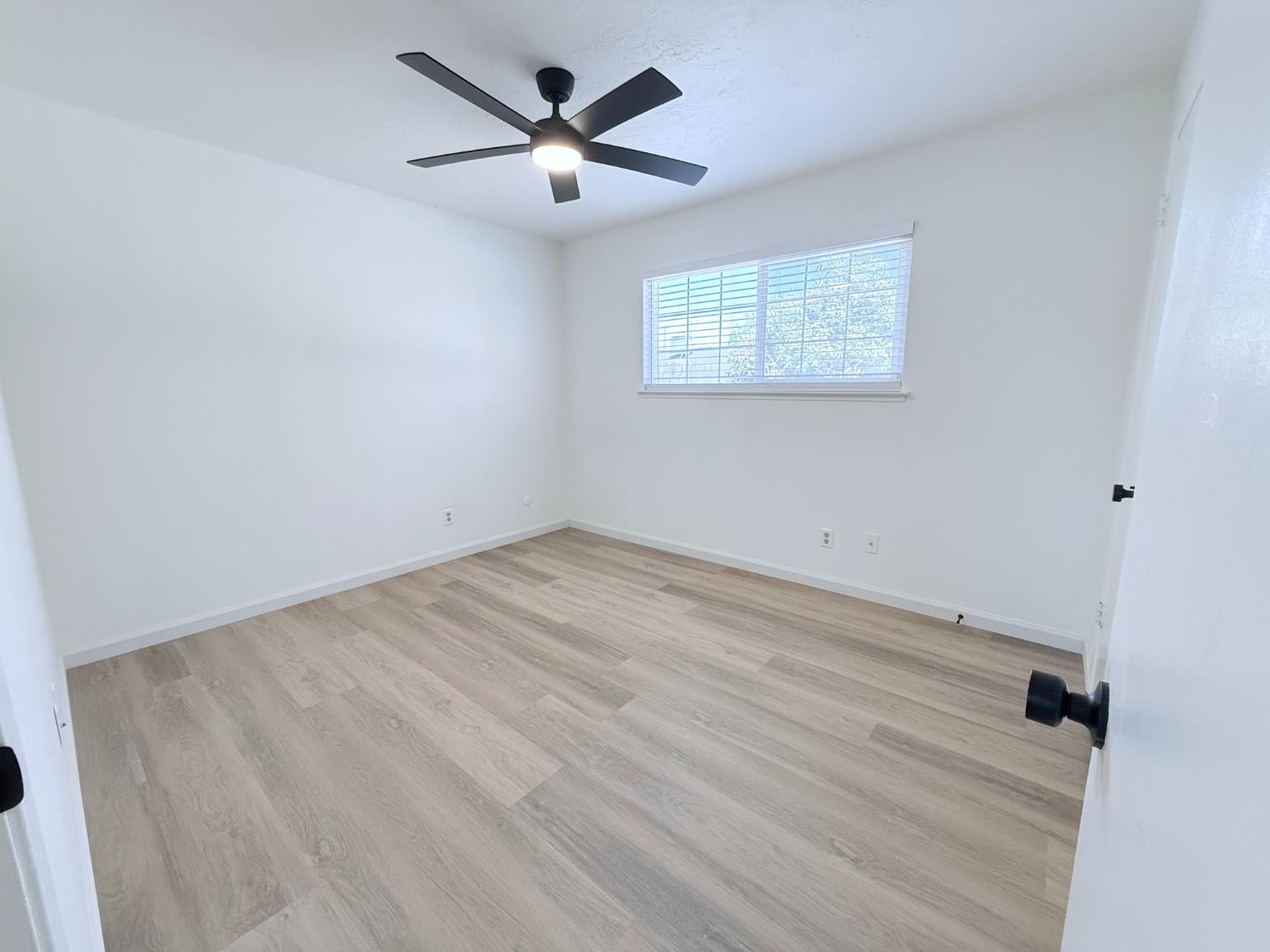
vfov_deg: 85.7
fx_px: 514
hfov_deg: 102.1
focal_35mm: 14
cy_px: 476
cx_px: 635
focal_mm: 2.22
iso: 250
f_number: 2.2
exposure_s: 1/124
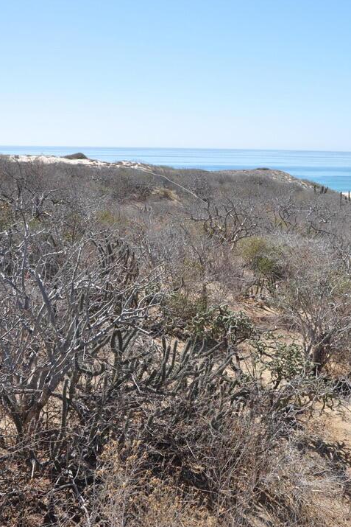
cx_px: 301
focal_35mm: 41
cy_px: 265
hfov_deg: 31.4
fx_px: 599
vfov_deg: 47.4
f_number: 10
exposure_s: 1/400
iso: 320
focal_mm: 18
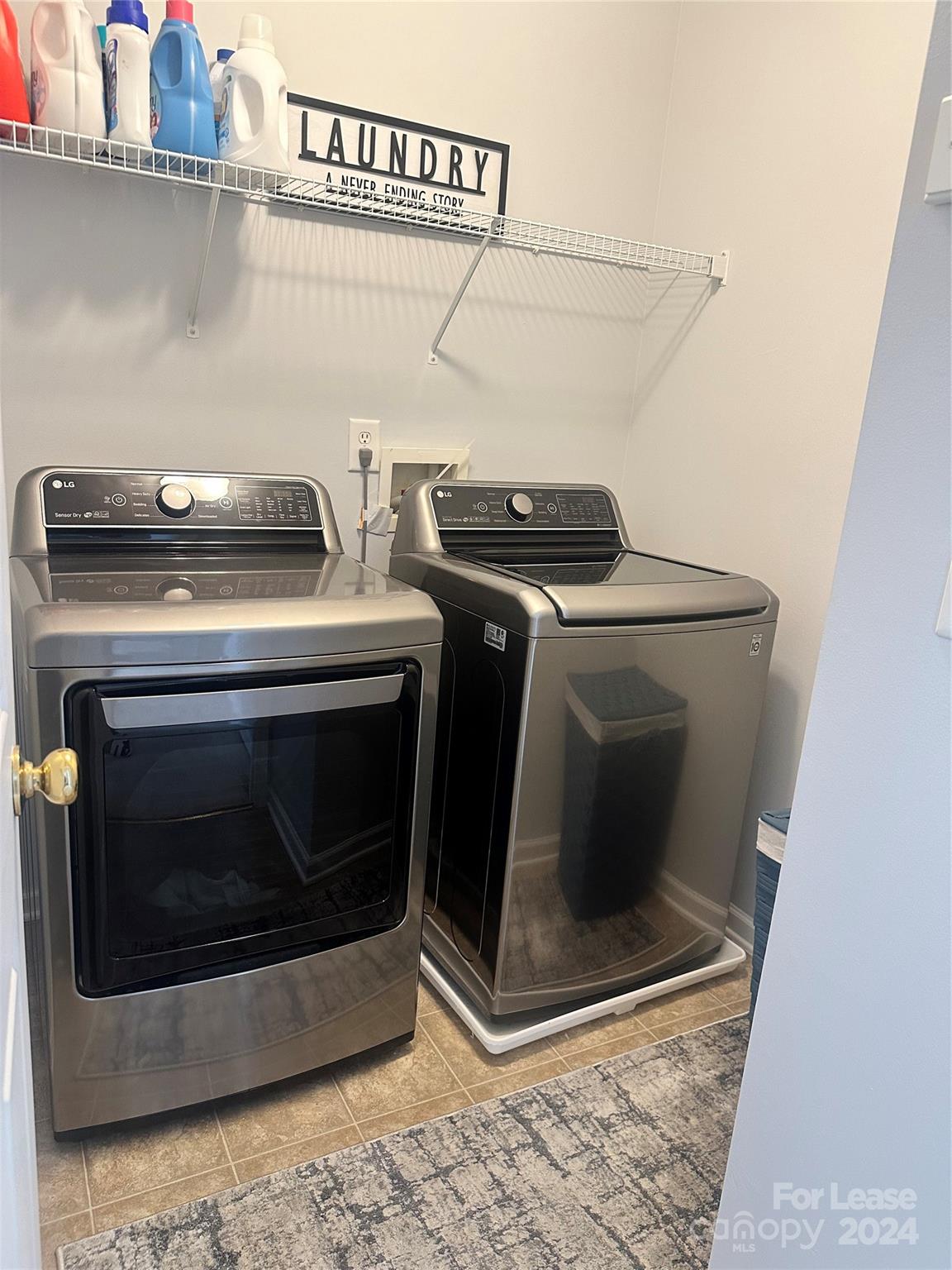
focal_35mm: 24
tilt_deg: -14.0
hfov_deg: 56.8
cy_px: 635
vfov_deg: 71.6
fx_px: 880
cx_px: 476
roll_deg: -5.4
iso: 250
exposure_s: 1/60
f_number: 1.78
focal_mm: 6.86
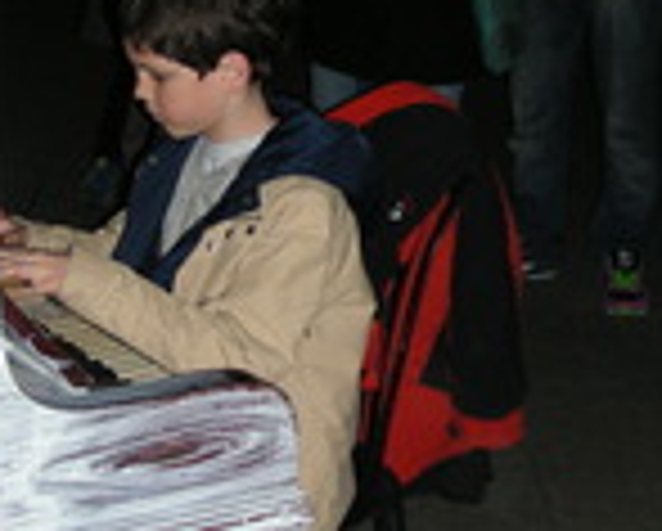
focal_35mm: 101
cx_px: 320
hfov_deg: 19.0
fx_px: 1981
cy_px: 180
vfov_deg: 15.2
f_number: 3.5
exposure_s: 1/60
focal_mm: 6.3
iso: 125
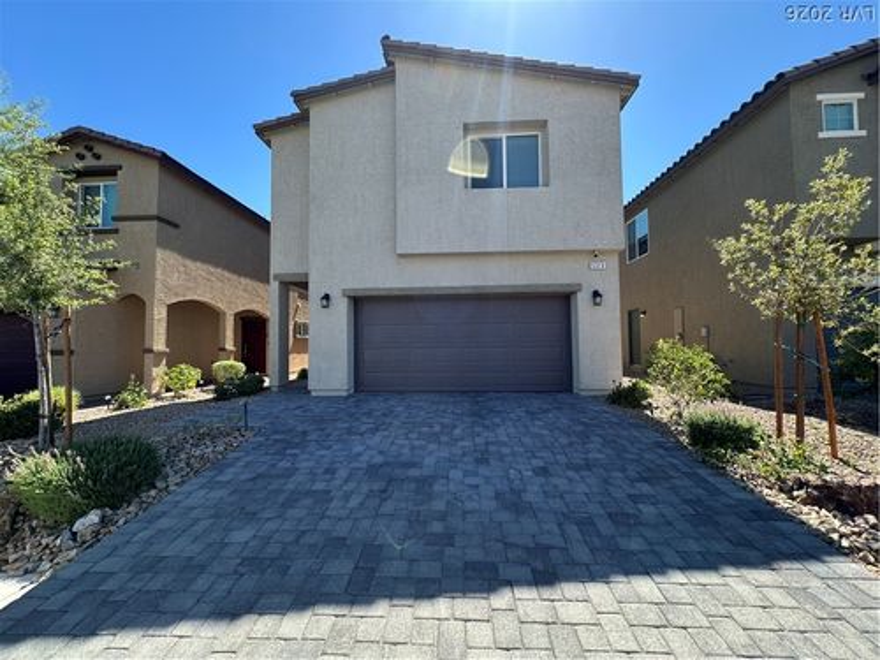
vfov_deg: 85.7
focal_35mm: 14
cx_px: 440
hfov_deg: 102.1
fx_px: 356
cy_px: 330
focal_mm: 2.22
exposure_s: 1/496
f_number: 2.2
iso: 40
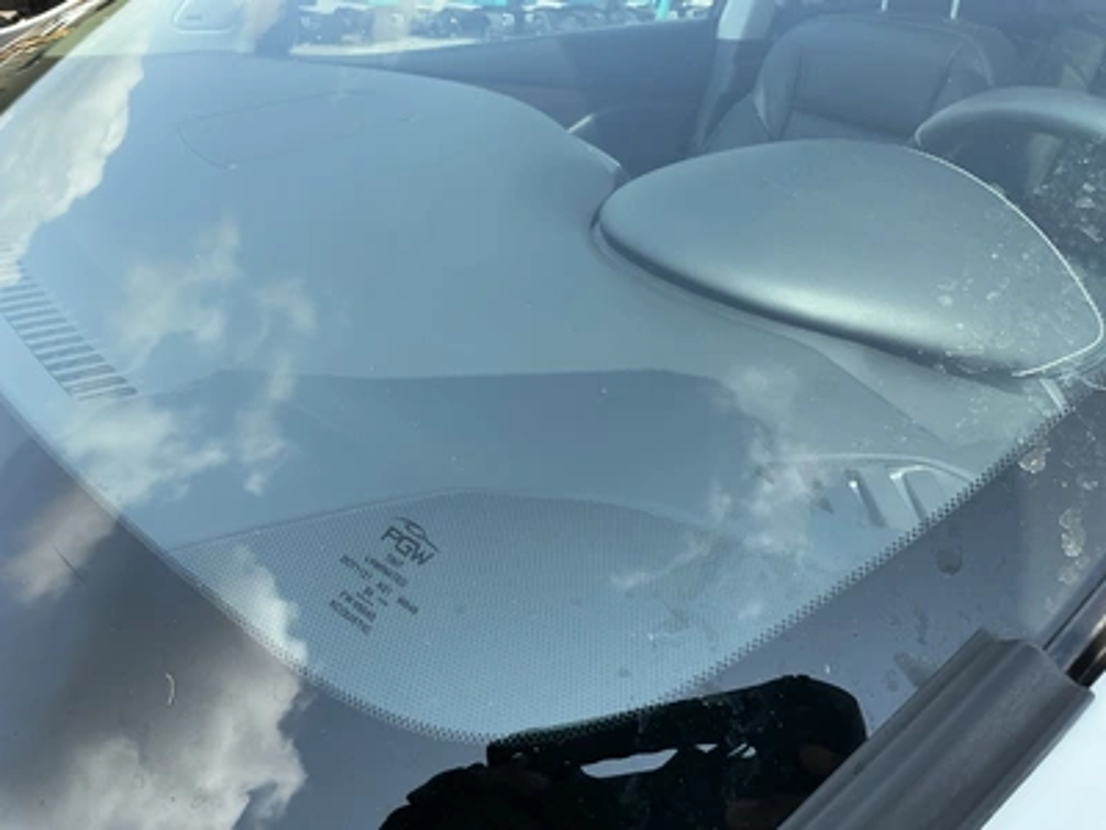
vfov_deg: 49.7
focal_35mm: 28
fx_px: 895
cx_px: 553
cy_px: 415
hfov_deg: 63.4
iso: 25
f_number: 1.8
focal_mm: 3
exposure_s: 1/514
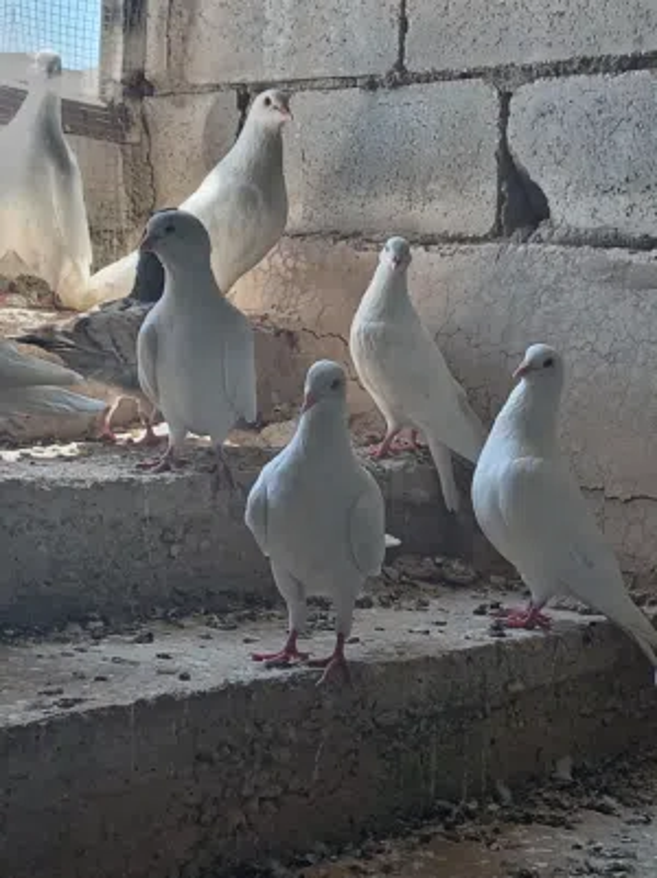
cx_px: 328
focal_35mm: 65
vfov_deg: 29.8
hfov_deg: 22.6
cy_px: 439
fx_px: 1648
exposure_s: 1/50
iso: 100
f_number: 1.8
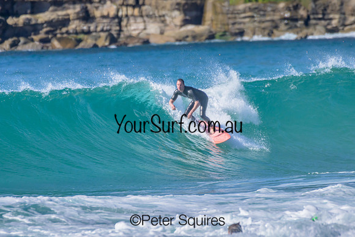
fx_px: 9863
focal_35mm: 1000
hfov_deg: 2.1
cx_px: 178
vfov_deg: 1.4
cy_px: 118
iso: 1250
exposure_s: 1/2000
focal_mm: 1000
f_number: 11
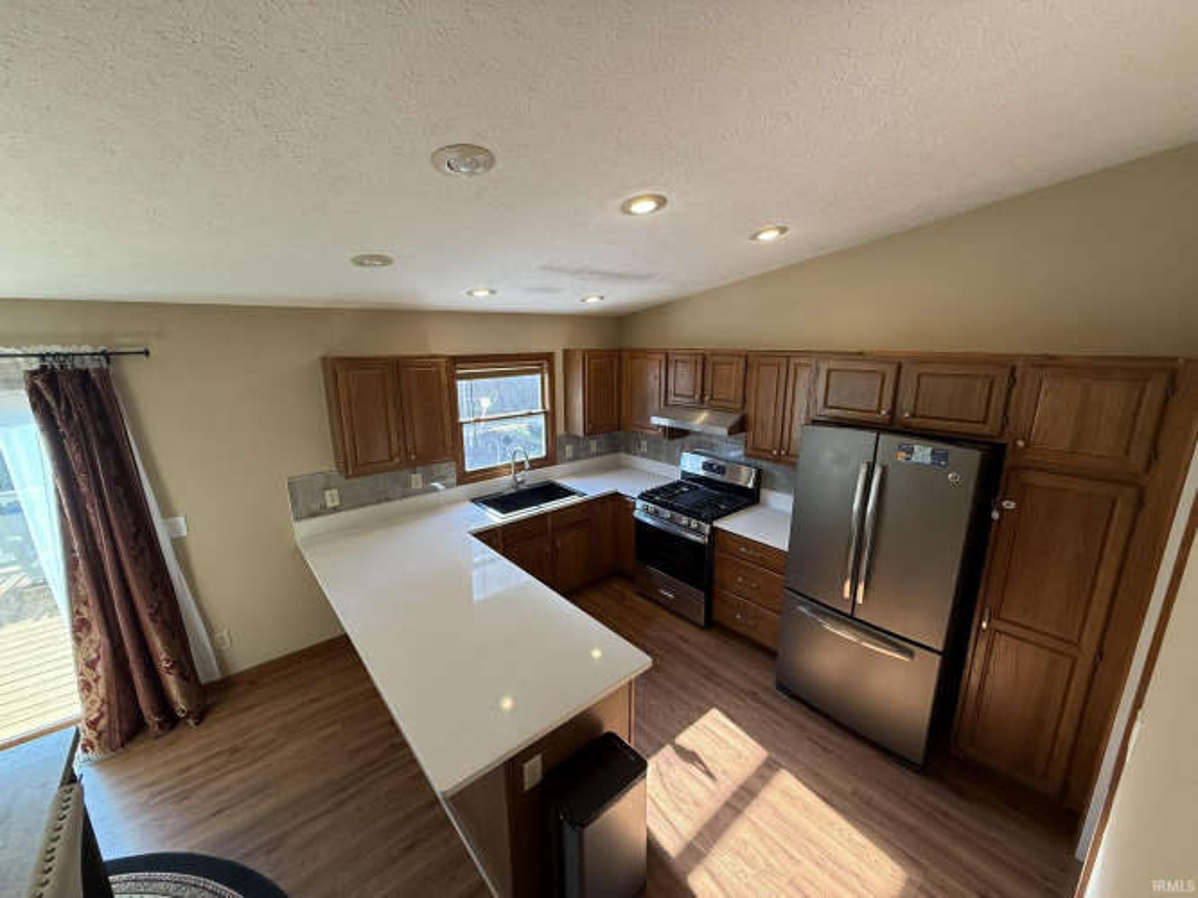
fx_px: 484
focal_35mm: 14
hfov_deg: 102.1
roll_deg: +0.1
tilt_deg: -13.0
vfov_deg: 85.7
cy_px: 449
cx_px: 599
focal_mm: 2.22
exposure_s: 1/120
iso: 125
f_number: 2.2
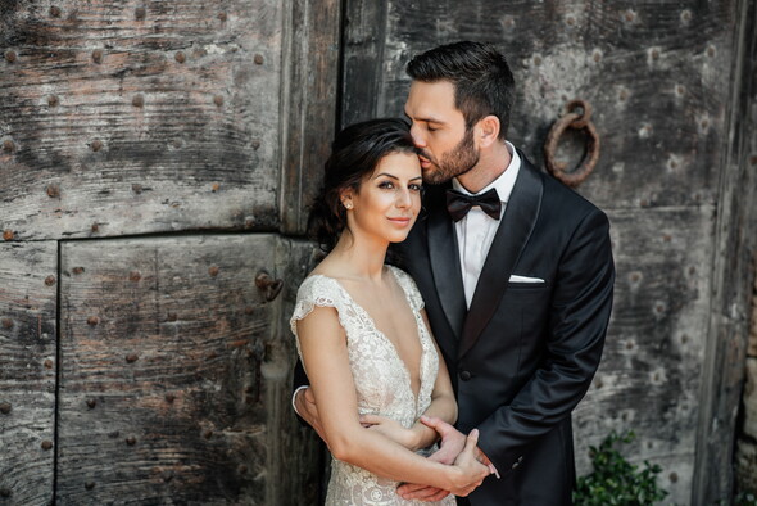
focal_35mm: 85
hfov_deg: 23.9
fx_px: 1788
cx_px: 378
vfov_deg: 16.1
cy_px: 253
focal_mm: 85
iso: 200
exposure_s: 1/640
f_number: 2.5
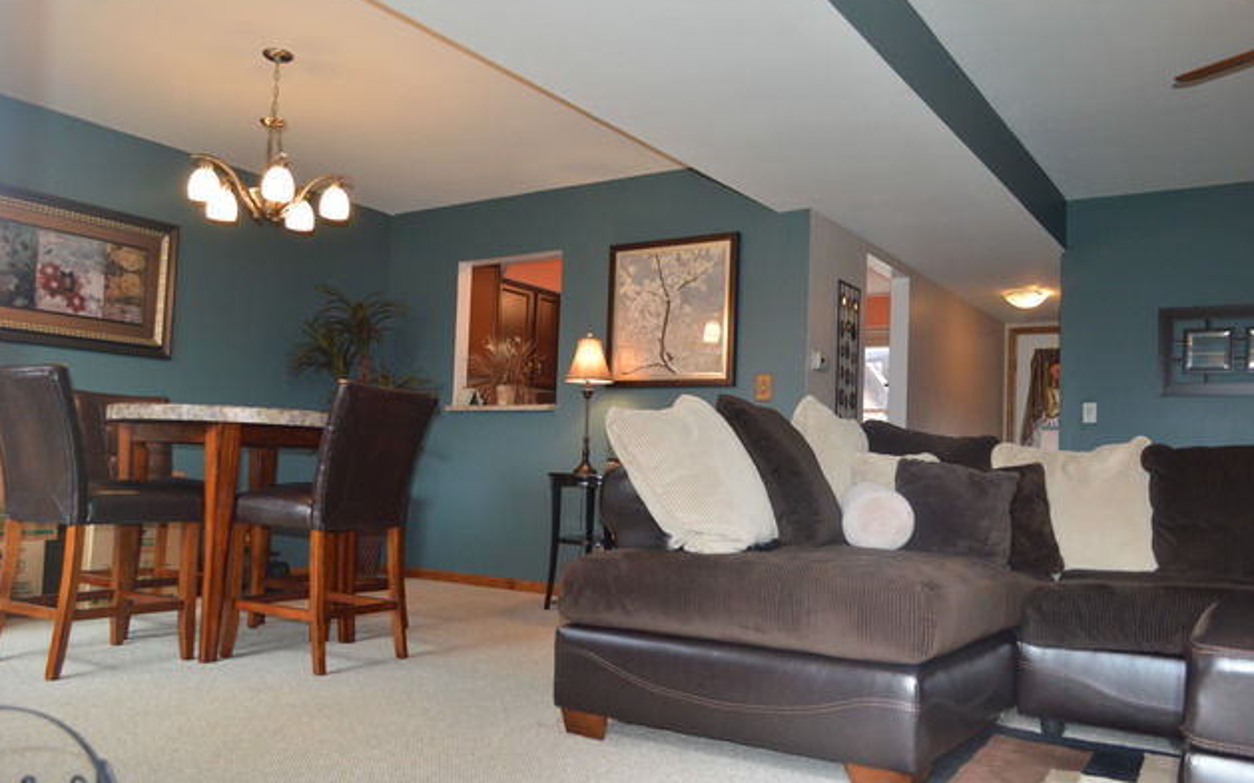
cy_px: 412
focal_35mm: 28
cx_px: 618
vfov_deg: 44.5
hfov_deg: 66.5
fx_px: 957
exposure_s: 1/80
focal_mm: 18
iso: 400
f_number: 4
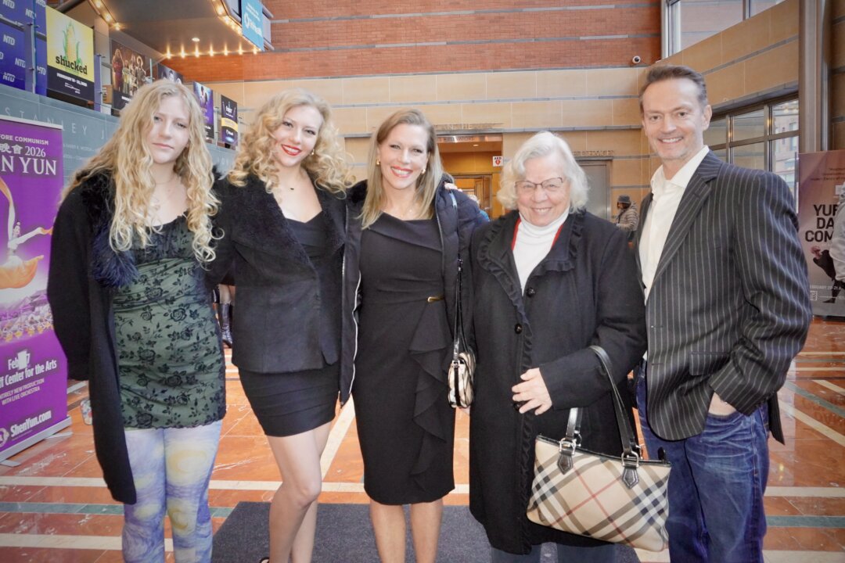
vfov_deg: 53.1
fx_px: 563
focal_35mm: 24
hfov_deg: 73.7
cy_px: 282
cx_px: 422
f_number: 5
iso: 2500
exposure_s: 1/100
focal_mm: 16
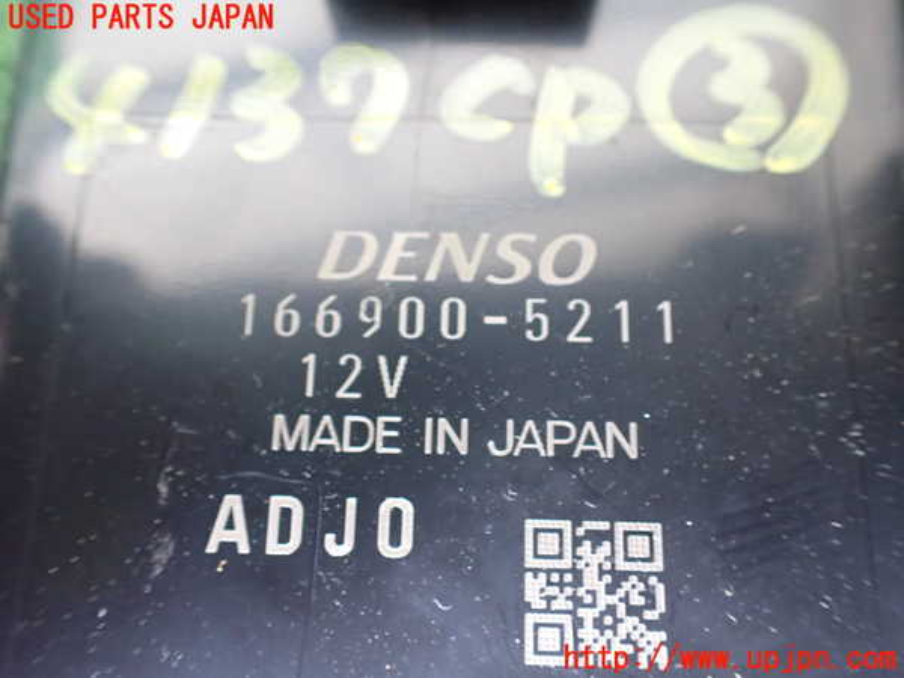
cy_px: 339
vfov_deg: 46.8
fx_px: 783
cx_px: 452
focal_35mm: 30
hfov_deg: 60.0
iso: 800
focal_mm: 5.4
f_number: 2.3
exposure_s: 1/60
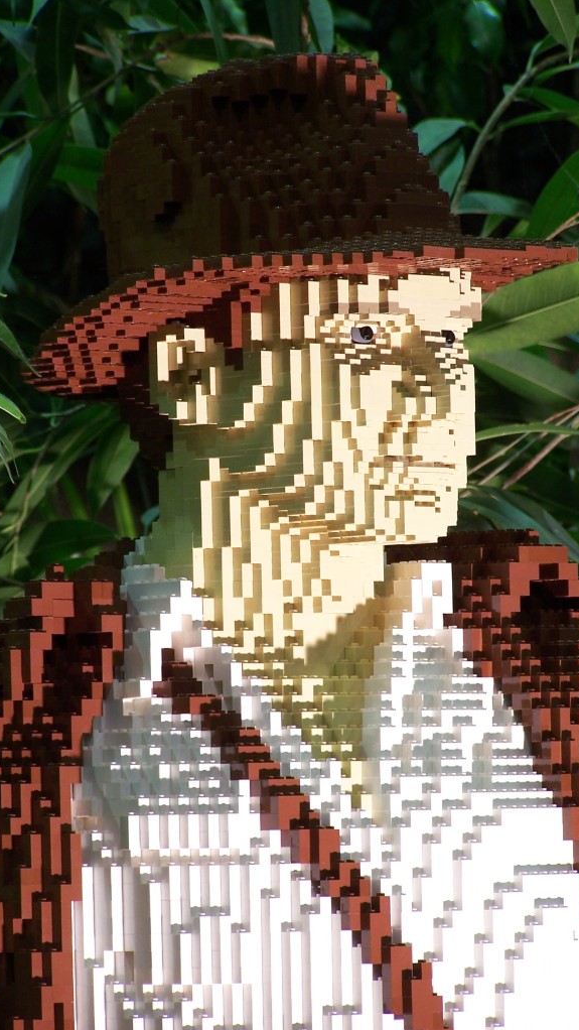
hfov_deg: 5.1
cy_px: 515
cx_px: 296
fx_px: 6495
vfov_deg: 9.1
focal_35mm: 238
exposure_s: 1/6
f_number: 3.2
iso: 80
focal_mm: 36.2
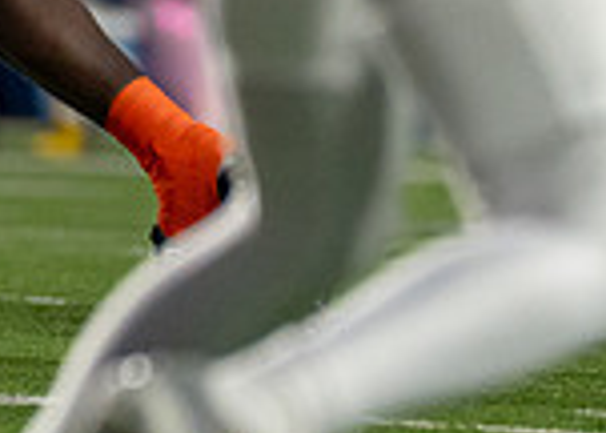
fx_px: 23848
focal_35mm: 1385
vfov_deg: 1.0
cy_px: -90
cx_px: -400
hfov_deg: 1.5
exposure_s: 1/1600
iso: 2000
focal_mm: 200
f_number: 2.8
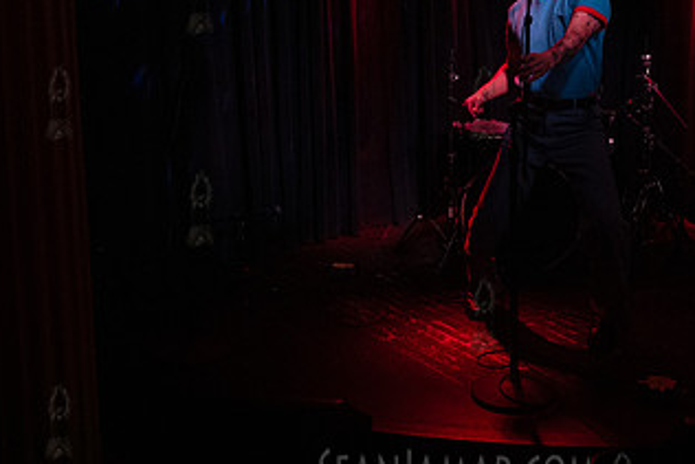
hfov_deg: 43.6
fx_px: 850
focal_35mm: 44
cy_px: 101
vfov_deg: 29.9
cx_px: 482
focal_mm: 24
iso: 10000
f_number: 3.5
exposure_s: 1/400
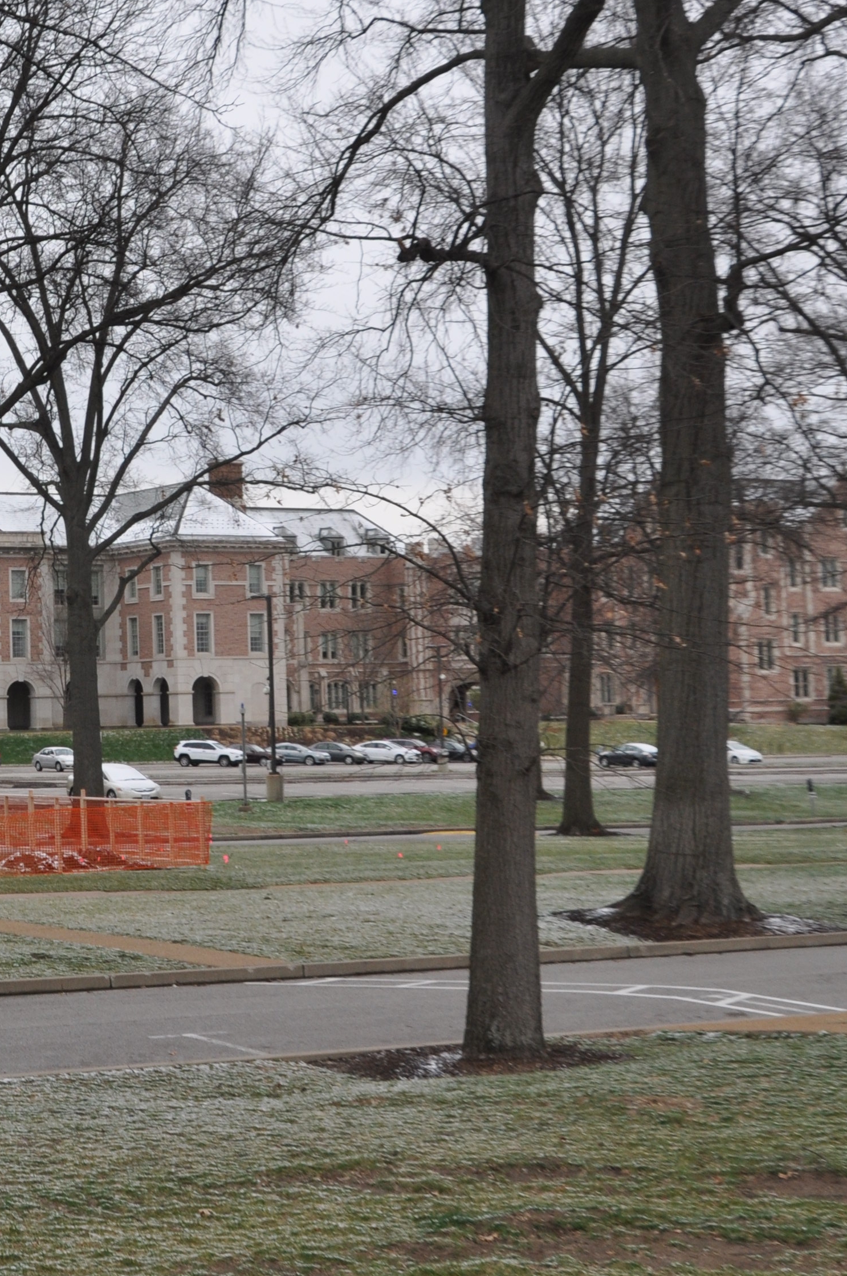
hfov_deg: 19.2
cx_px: 47
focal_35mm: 69
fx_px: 2441
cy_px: 479
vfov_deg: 29.2
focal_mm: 24
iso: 400
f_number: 9
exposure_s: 1/320
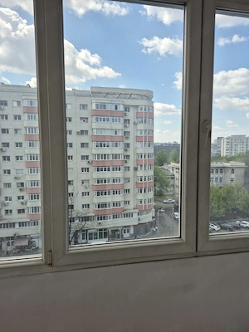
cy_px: 166
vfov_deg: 73.9
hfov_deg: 58.9
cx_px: 124
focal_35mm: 23
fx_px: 221
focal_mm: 5.4
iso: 25
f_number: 1.8
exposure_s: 1/854
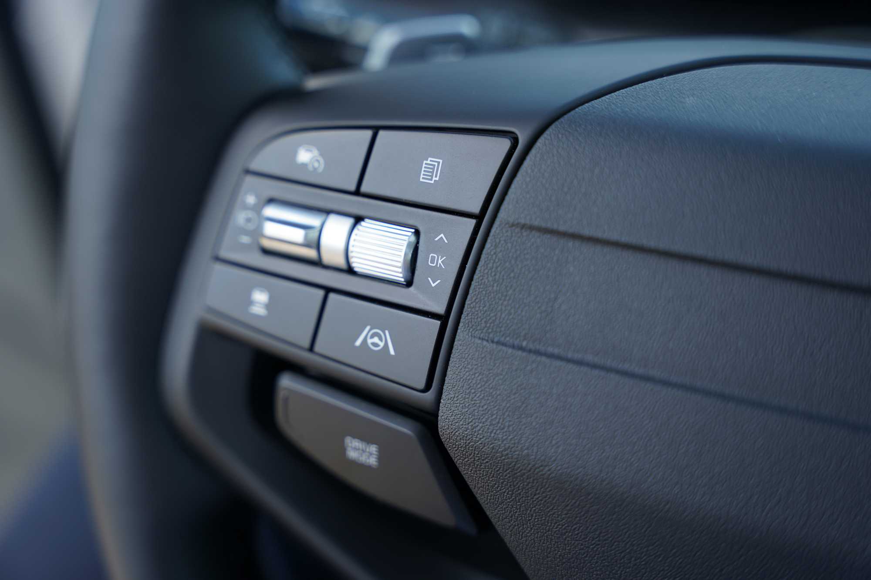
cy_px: 290
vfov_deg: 25.5
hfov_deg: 37.5
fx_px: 1285
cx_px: 436
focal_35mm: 53
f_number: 3.5
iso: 100
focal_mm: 53.1
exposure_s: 1/200
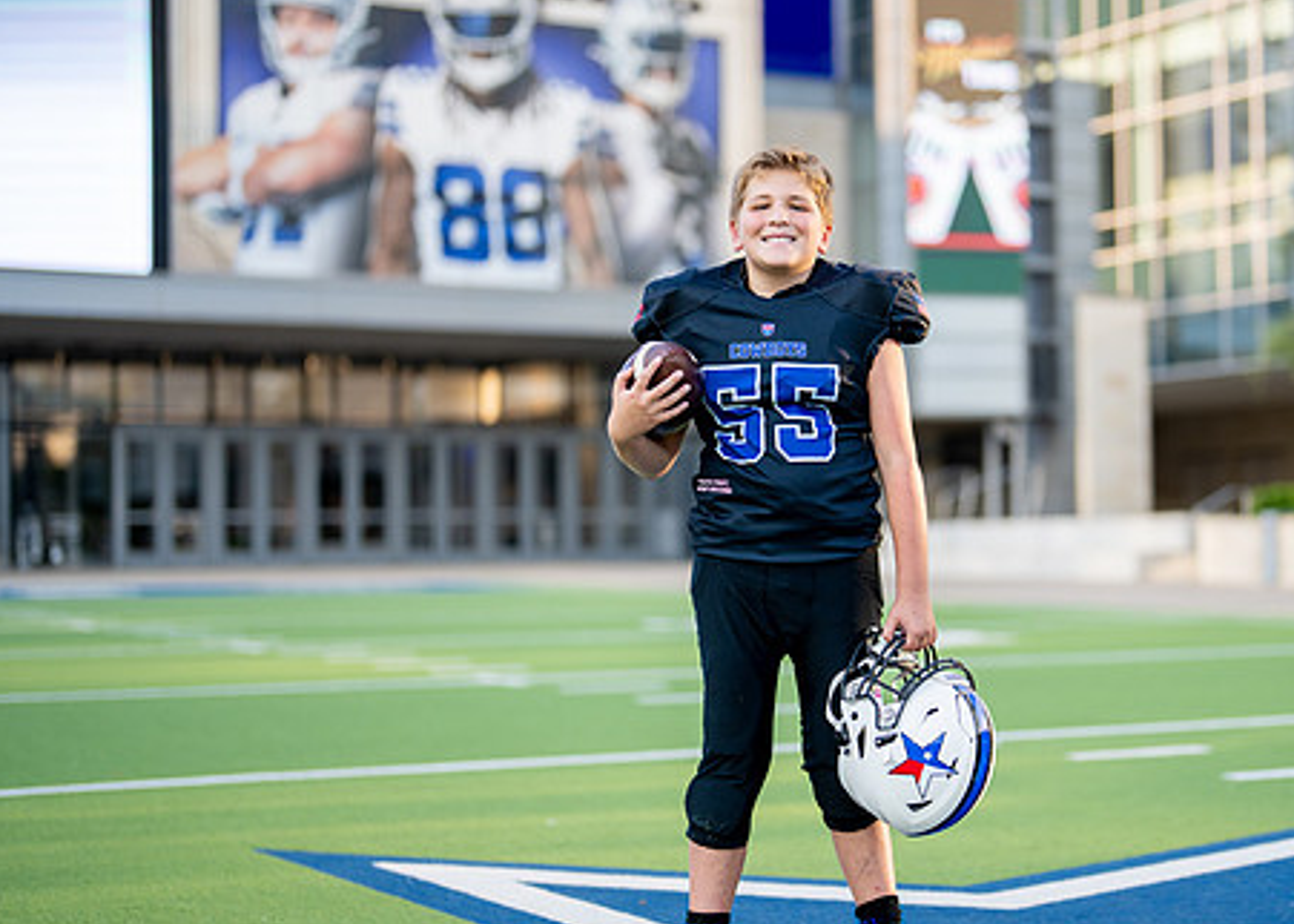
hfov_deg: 27.0
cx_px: 854
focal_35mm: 73
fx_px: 2682
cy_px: 475
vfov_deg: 19.5
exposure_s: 1/2000
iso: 100
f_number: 1.2
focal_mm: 50
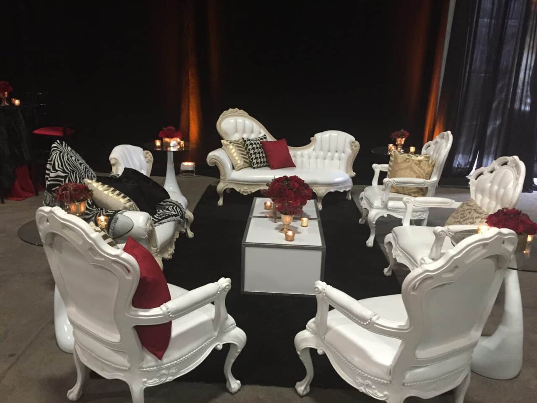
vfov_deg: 48.2
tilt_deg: -16.3
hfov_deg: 61.7
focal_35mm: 29
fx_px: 450
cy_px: 202
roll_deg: -1.4
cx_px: 268
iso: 250
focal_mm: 4.15
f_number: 2.2
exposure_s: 1/15
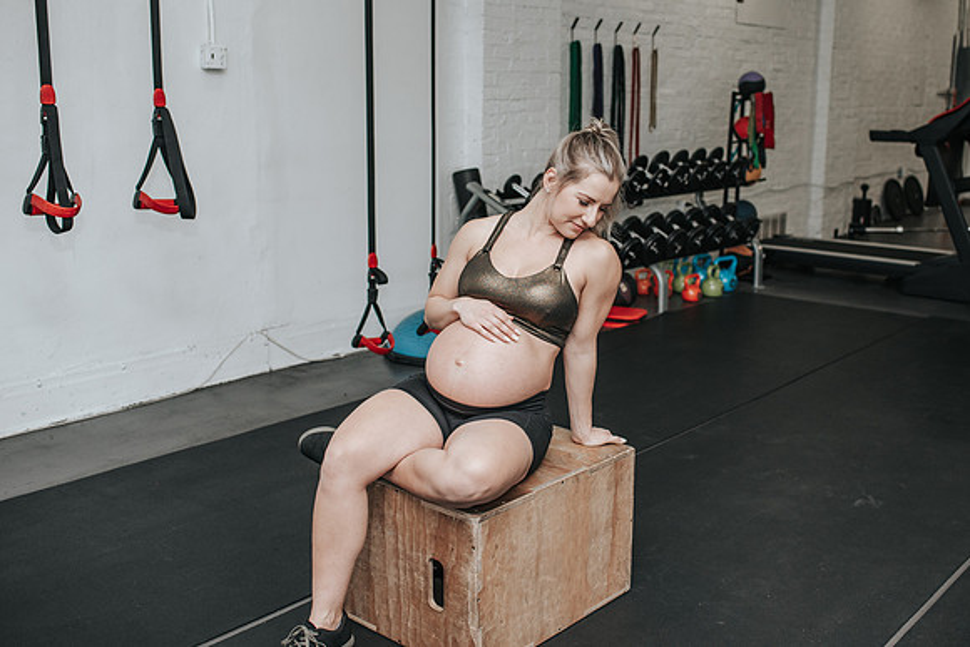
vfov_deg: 33.7
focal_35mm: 40
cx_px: 521
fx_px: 1067
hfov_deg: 48.9
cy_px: 281
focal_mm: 35
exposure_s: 1/200
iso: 800
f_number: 3.2
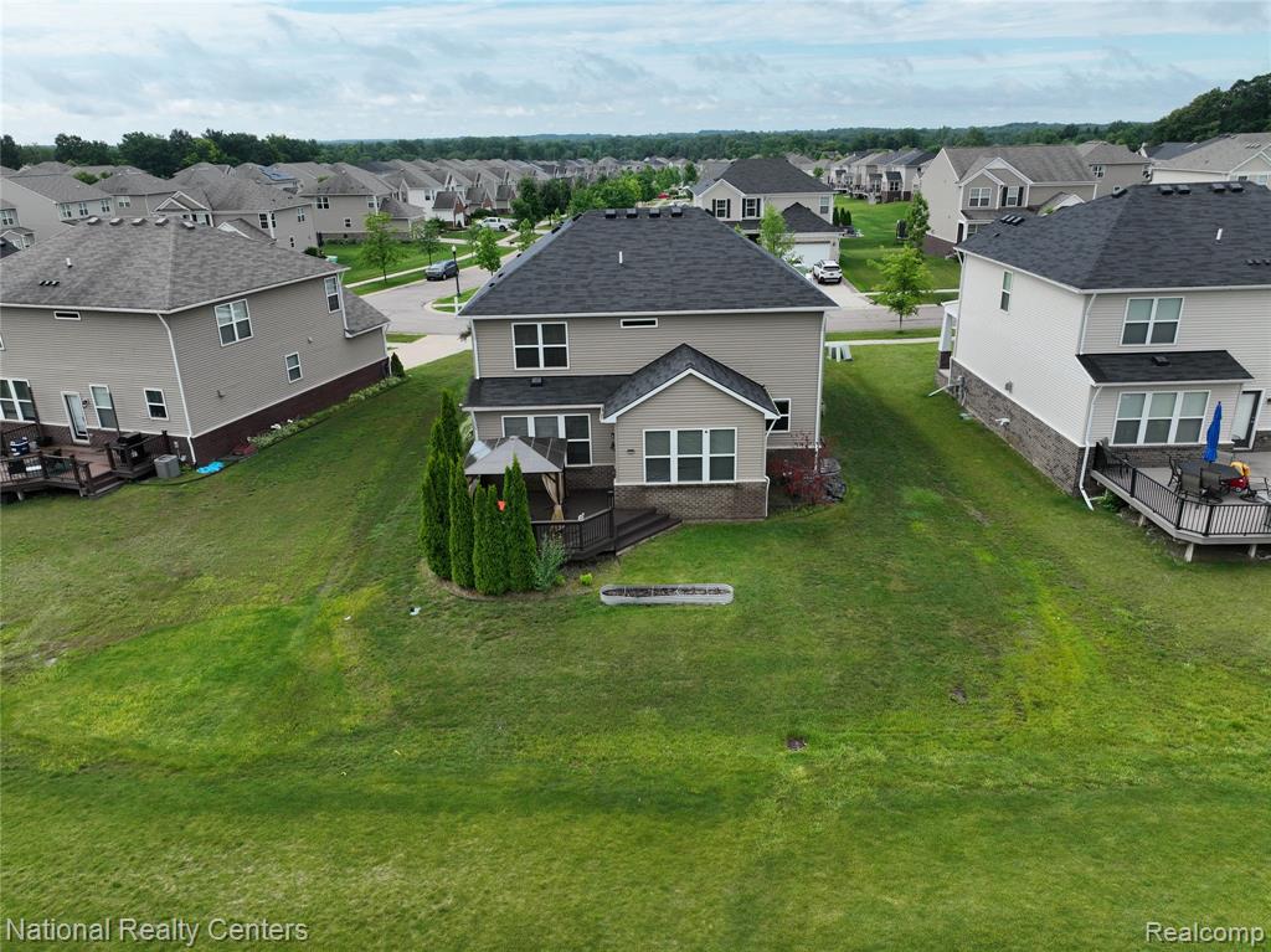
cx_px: 636
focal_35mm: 24
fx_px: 881
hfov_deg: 71.6
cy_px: 476
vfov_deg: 56.8
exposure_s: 1/1600
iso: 200
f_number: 2.8
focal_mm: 12.29
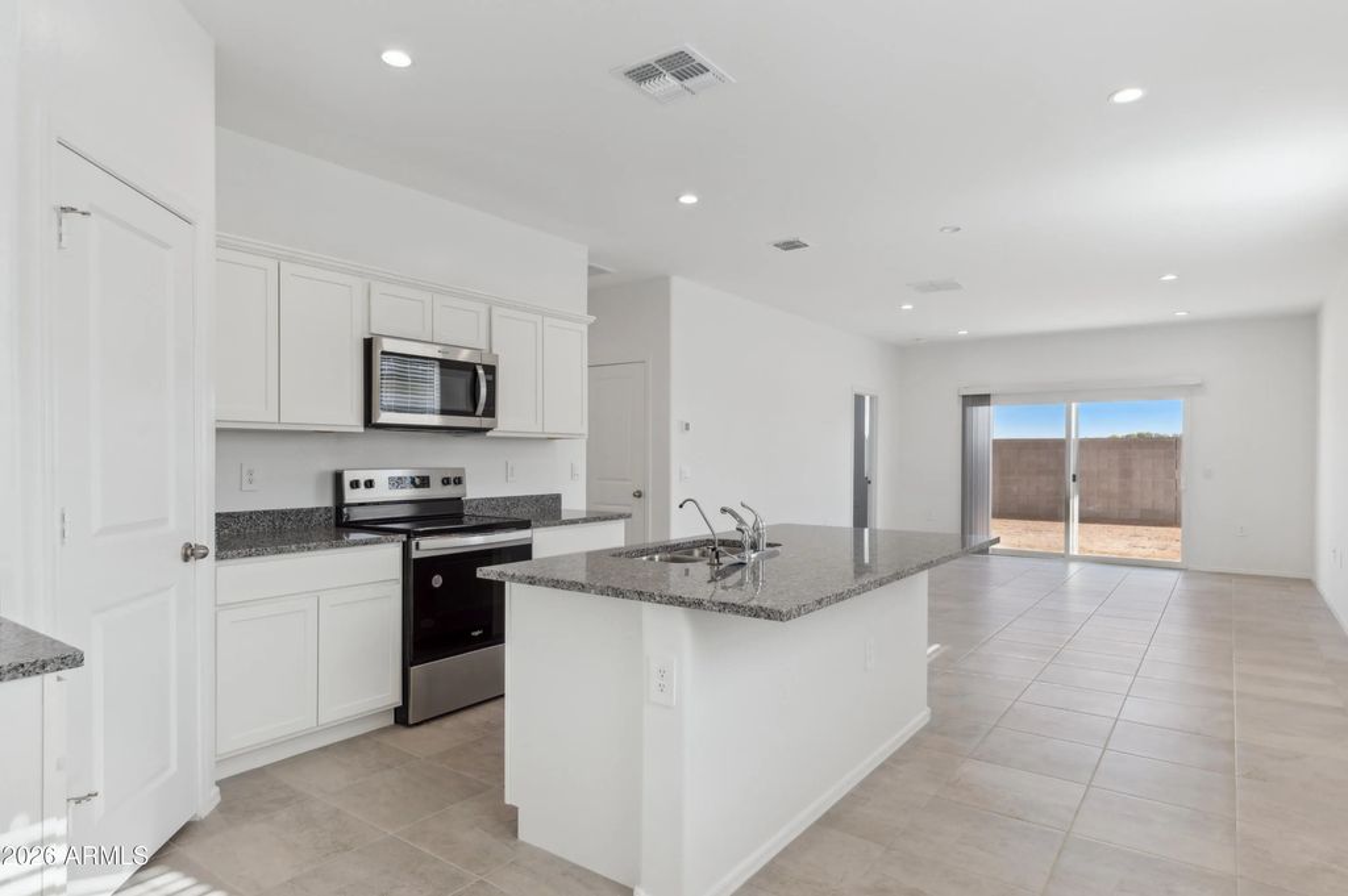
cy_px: 448
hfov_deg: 84.0
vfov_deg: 61.8
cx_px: 674
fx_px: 748
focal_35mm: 20
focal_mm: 20
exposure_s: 1/125
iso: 320
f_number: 8
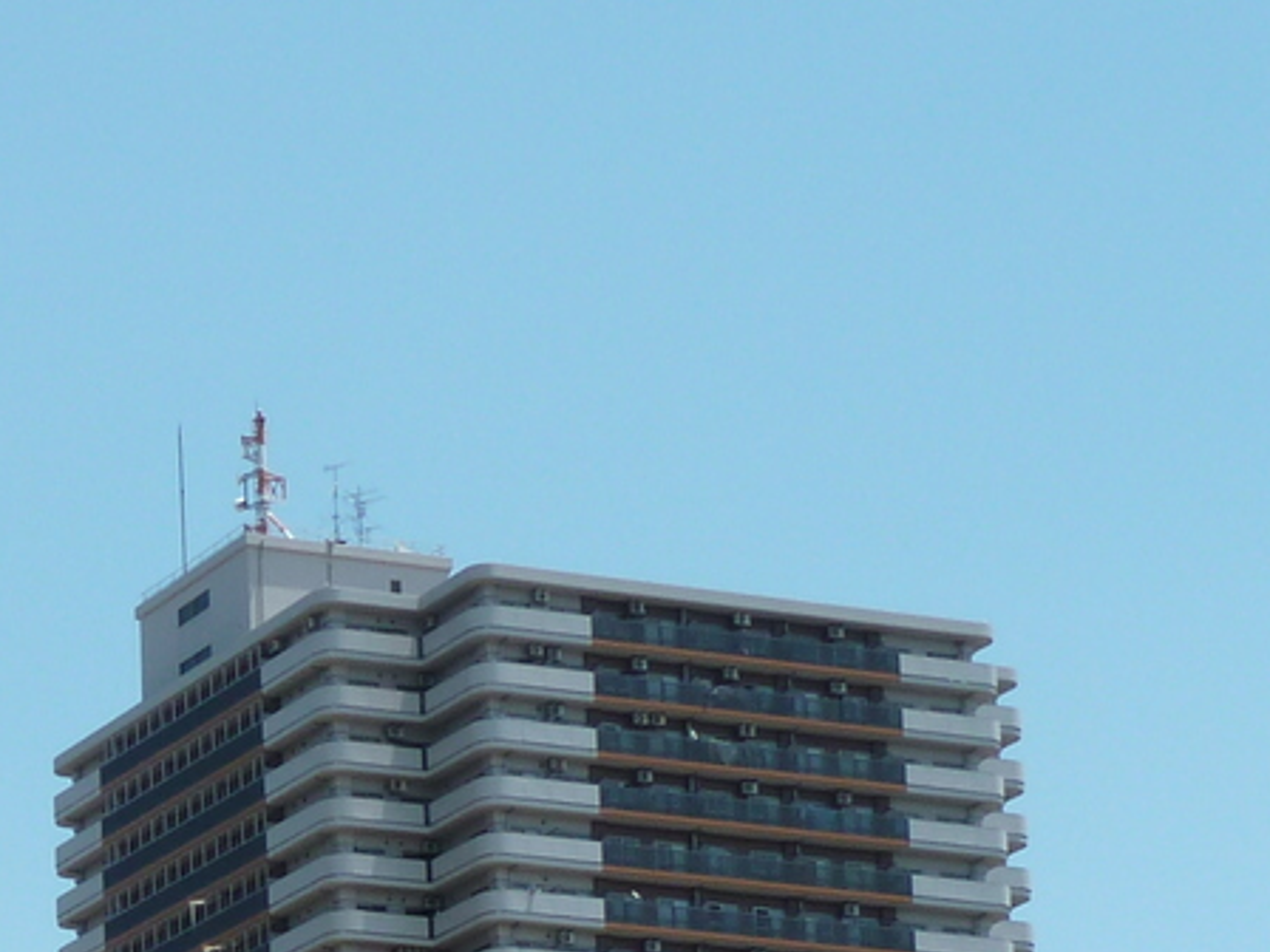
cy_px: 1522
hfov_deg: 12.8
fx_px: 5246
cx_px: -853
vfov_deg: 10.0
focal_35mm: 143
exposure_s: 1/400
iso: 80
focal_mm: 6.5
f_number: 4.5
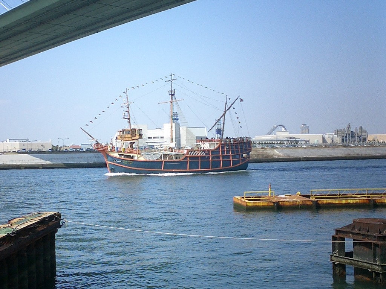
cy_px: 144
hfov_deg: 50.1
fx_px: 413
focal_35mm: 37
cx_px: 193
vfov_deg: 38.7
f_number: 3.5
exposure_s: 1/800
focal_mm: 5.6
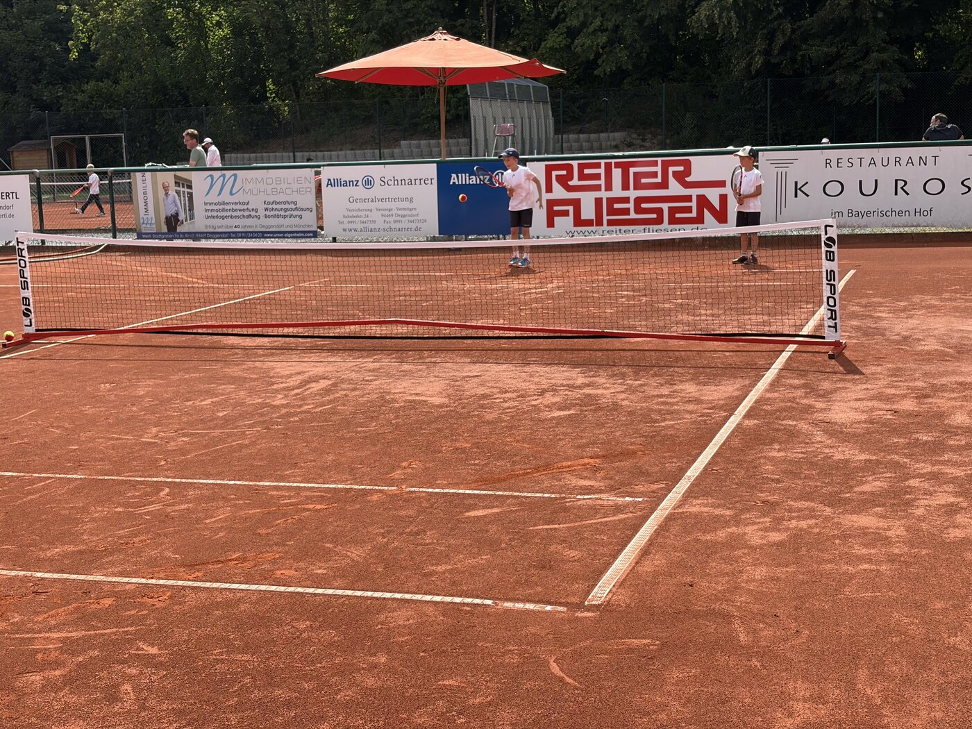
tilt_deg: -8.4
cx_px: 486
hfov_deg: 36.8
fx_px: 1460
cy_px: 364
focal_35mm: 52
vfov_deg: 28.0
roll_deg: +2.0
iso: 32
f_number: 1.6
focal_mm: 5.96
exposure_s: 1/2212
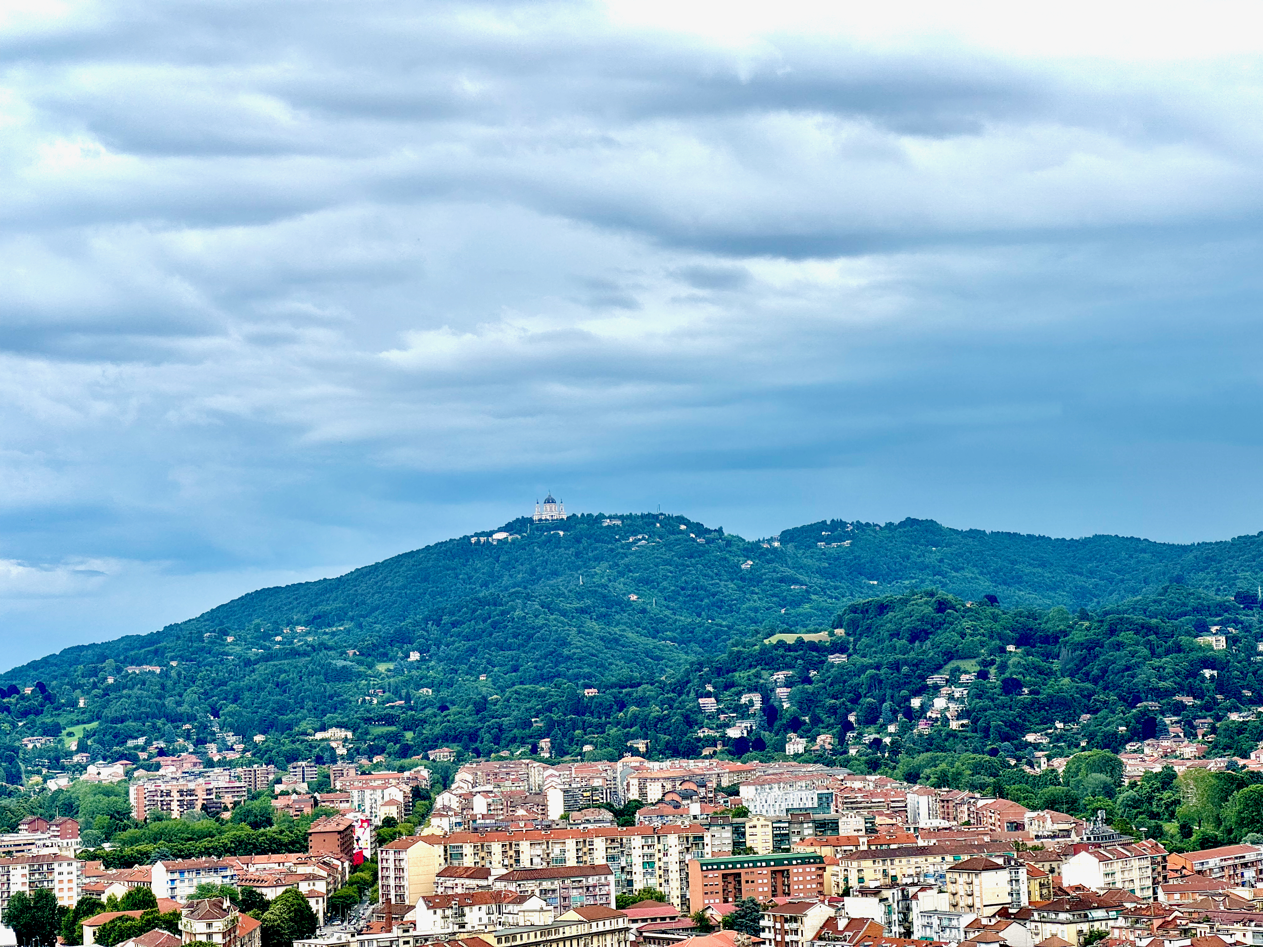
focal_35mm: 77
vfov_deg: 19.1
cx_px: 632
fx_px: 2809
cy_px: 474
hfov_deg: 25.3
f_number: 2.8
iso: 25
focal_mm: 9
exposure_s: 1/374
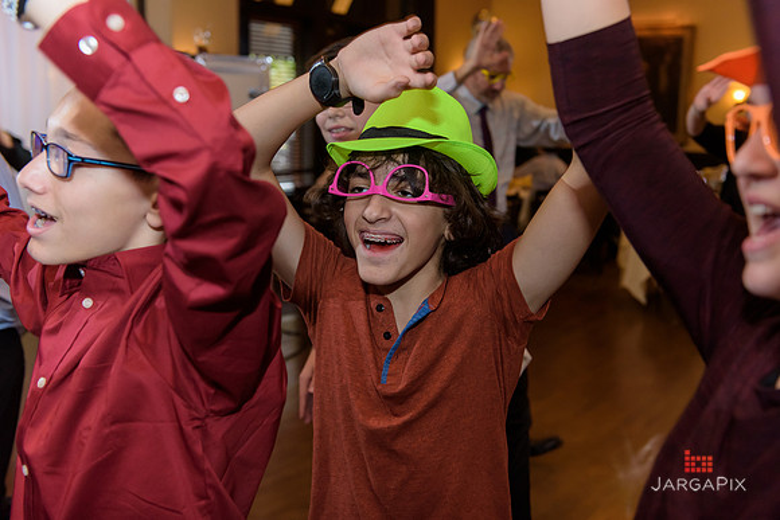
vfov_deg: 29.9
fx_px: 975
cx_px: 390
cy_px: 260
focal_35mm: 45
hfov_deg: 43.6
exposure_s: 1/125
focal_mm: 45
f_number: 3.2
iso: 1600
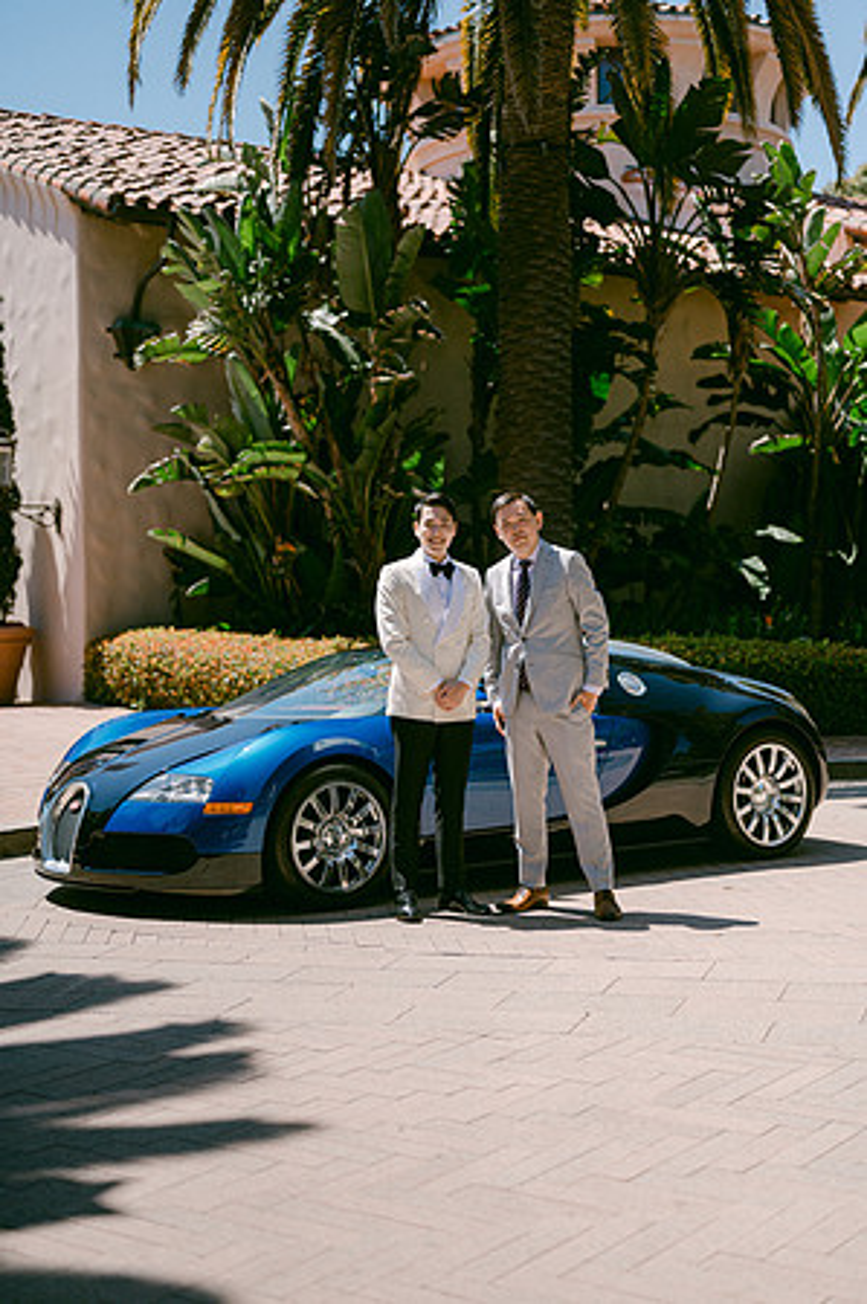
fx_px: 1810
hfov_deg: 26.9
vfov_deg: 39.6
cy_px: 652
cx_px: 434
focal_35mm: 50
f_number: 1.8
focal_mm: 50
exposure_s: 1/4000
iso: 100
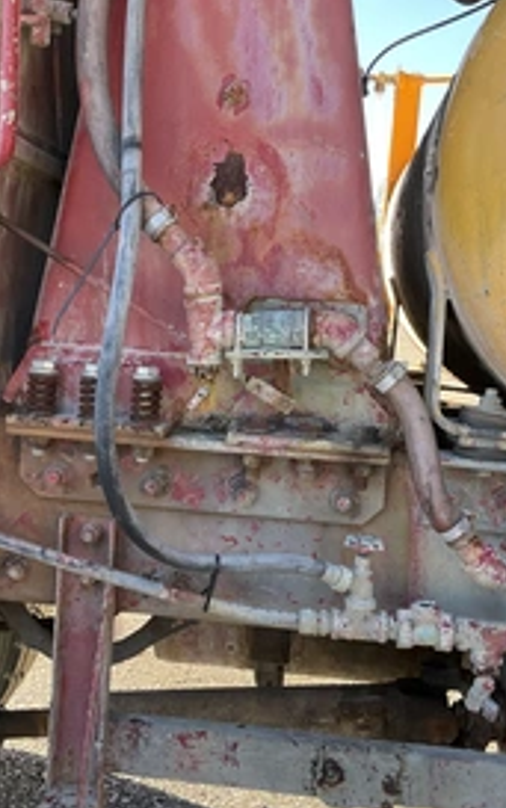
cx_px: 234
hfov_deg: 28.6
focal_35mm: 45
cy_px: 435
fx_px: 991
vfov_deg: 44.3
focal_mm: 3
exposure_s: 1/124
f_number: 1.8
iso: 20
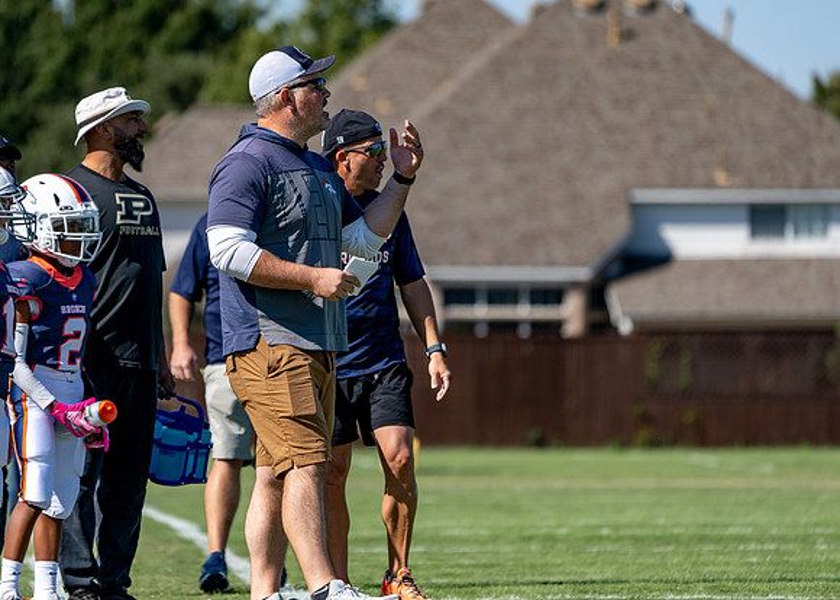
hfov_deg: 5.3
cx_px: 335
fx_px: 9037
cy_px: 269
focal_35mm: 379
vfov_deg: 3.8
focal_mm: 318
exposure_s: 1/1600
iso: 125
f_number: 5.6
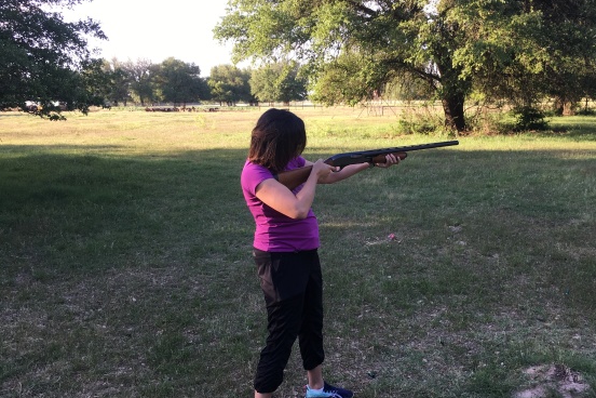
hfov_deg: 54.2
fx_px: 579
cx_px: 344
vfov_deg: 37.8
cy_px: 229
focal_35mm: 35
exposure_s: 1/155
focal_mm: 4.15
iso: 25
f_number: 2.2
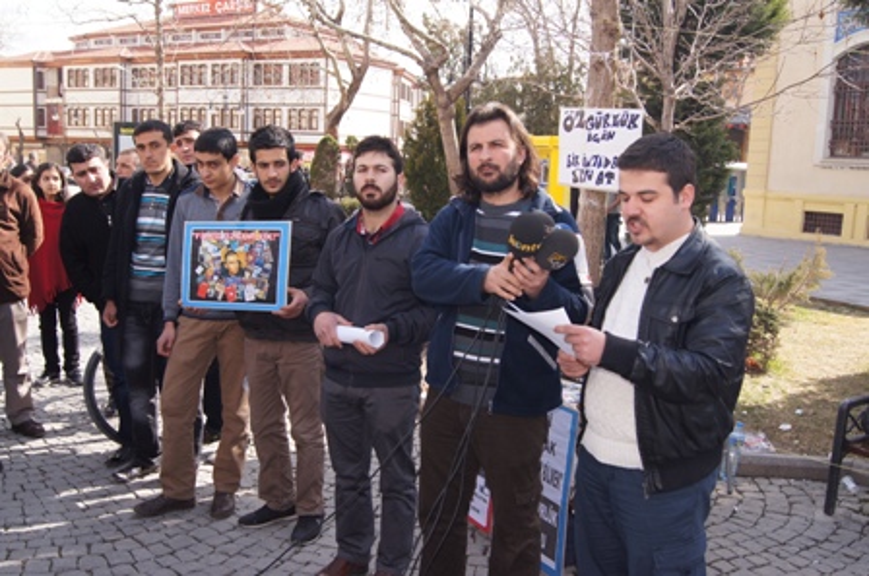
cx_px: 434
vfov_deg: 36.7
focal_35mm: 36
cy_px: 288
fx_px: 867
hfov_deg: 53.2
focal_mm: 24
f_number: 5.6
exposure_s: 1/160
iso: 100
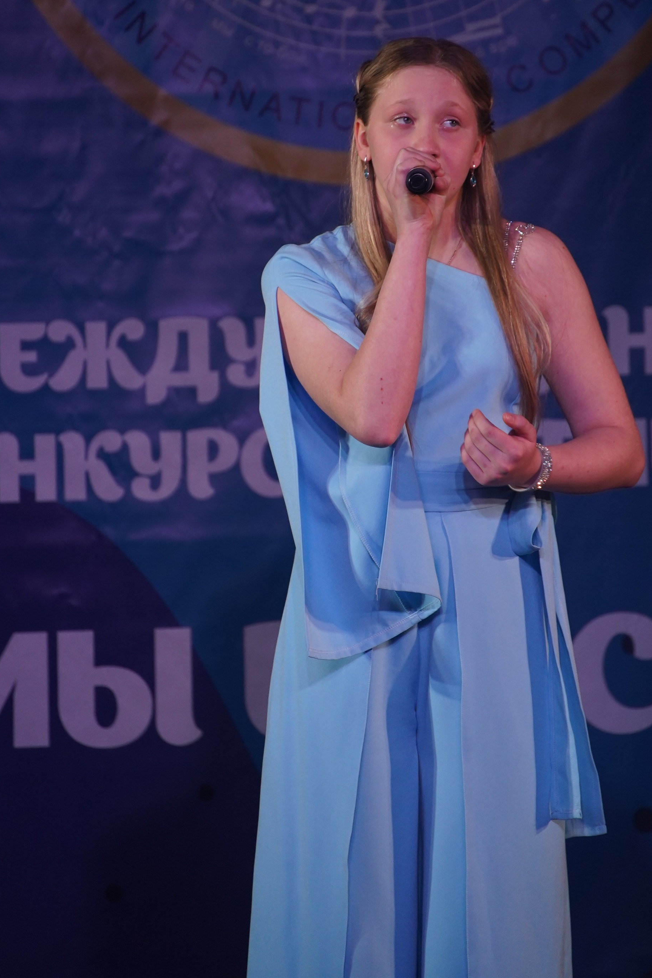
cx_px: 365
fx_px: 11356
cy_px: 389
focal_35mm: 418
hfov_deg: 3.3
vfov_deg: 4.9
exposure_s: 1/250
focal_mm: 300
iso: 1600
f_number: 6.3
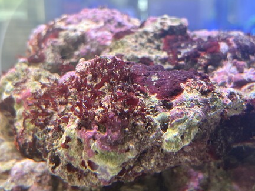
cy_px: 87
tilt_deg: -17.1
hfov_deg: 32.2
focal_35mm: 60
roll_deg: -2.5
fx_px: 442
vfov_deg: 24.4
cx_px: 134
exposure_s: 1/31
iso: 250
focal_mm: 5.96
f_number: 1.6
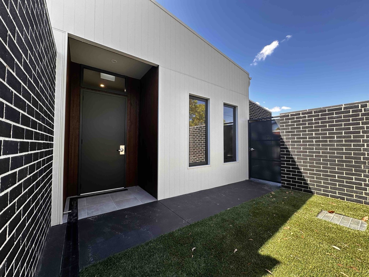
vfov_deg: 85.7
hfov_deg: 102.1
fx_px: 149
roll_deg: -0.2
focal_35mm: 14
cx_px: 184
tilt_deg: +3.0
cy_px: 138
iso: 40
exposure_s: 1/284
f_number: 2.2
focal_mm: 2.22
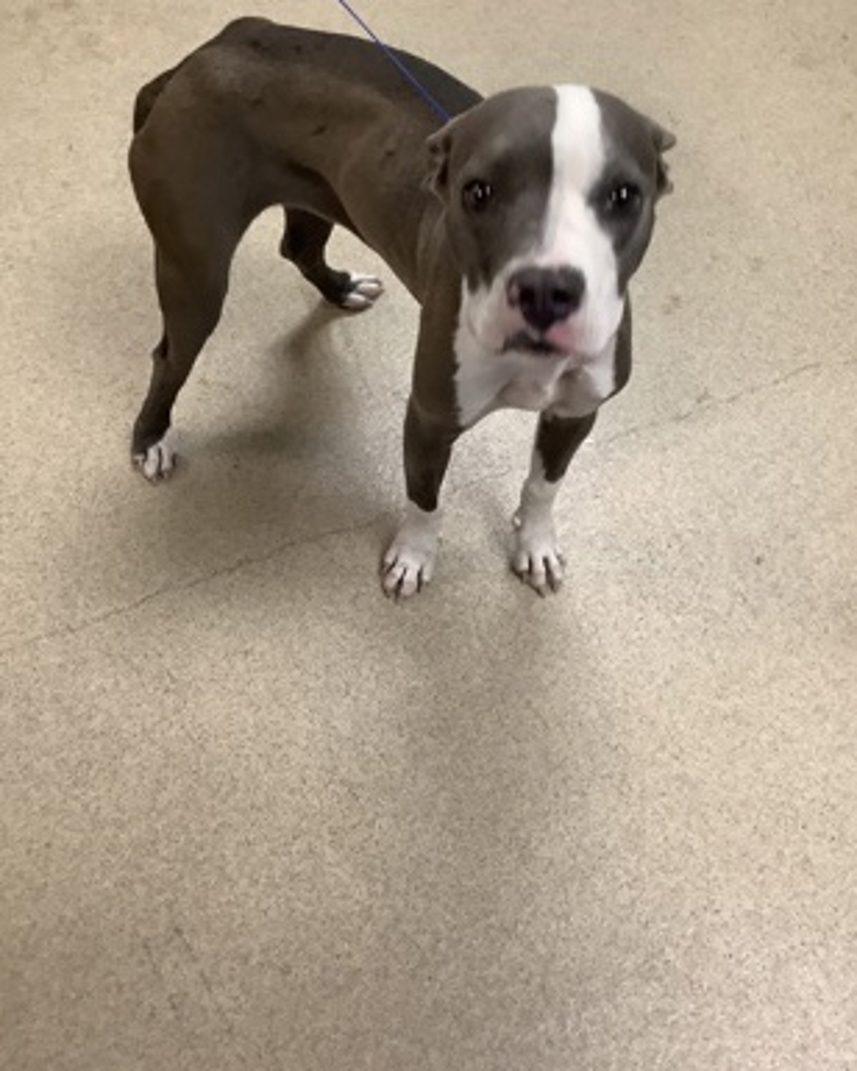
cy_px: 495
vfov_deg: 54.2
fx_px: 1046
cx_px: 433
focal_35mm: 33
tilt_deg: -57.8
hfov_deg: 44.5
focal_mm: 3.3
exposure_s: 1/50
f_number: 2.4
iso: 250
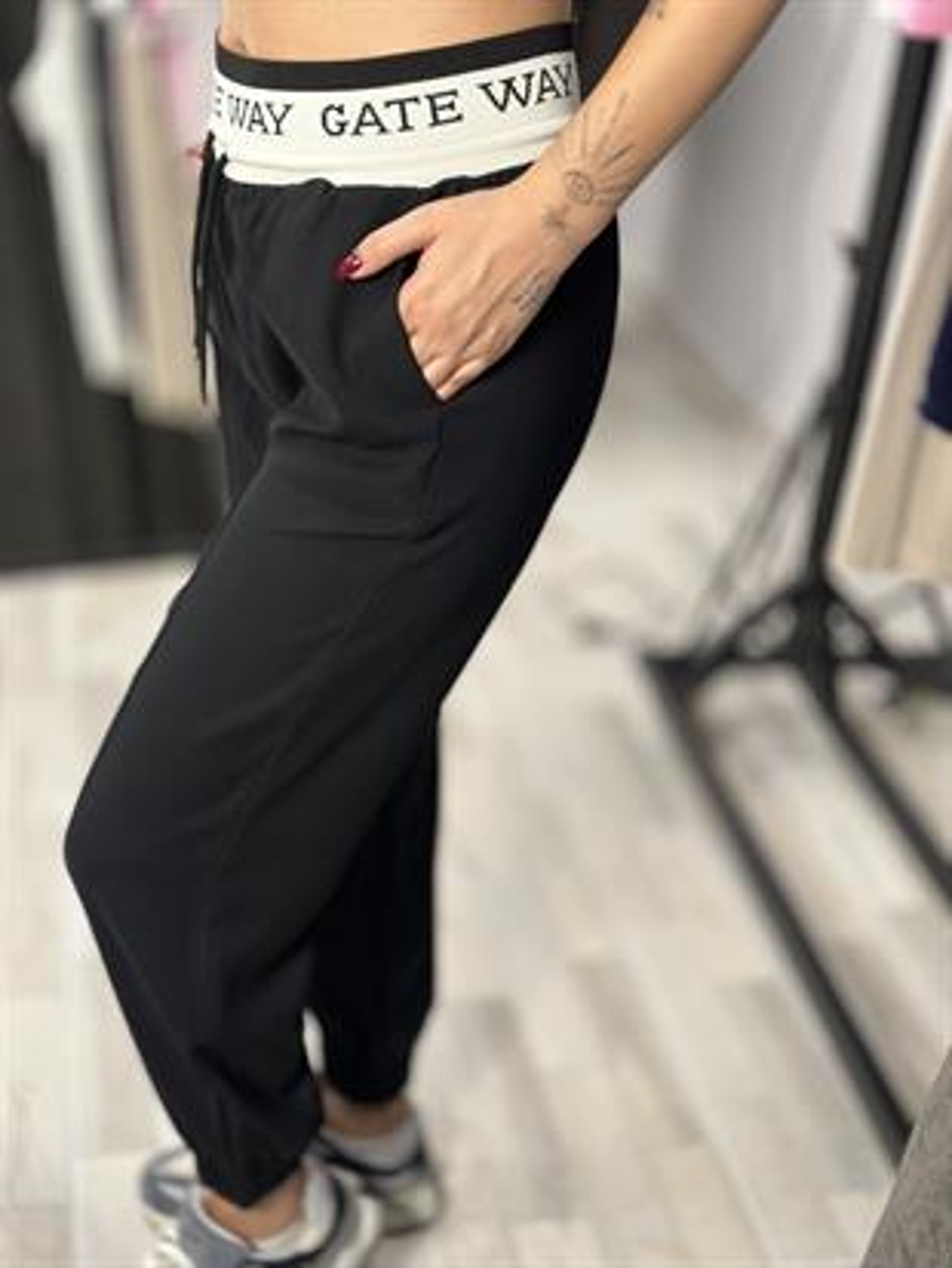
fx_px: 1759
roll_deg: -7.4
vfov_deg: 39.6
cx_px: 476
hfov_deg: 30.3
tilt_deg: -28.4
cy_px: 634
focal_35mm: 48
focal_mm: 6.86
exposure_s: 1/50
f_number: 1.78
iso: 125
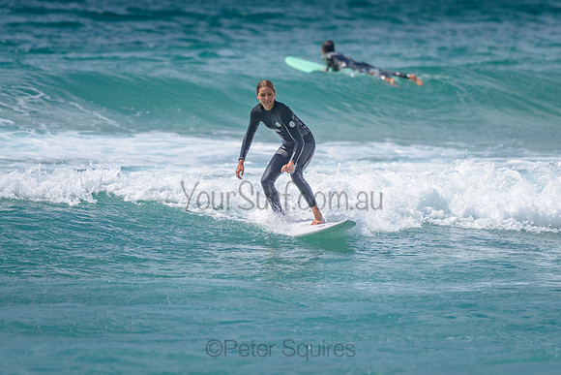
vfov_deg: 2.4
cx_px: 274
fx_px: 8789
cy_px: 146
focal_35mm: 564
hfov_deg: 3.7
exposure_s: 1/2000
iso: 80
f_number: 5.6
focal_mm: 460
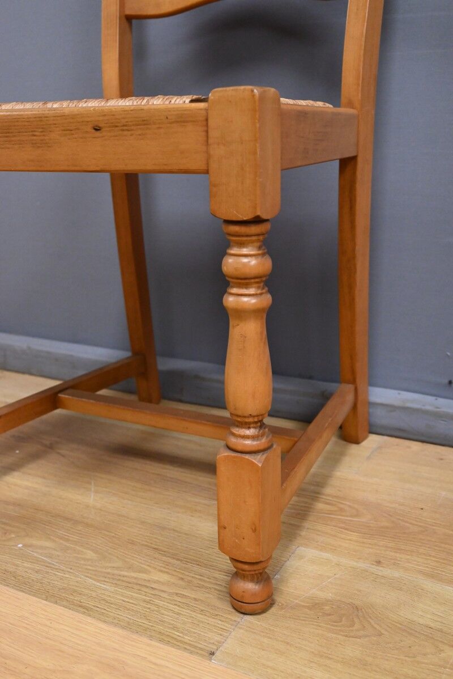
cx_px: 226
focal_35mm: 38
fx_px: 716
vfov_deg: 50.7
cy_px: 340
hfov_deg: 35.1
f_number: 7.1
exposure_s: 1/200
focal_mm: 38
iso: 5000
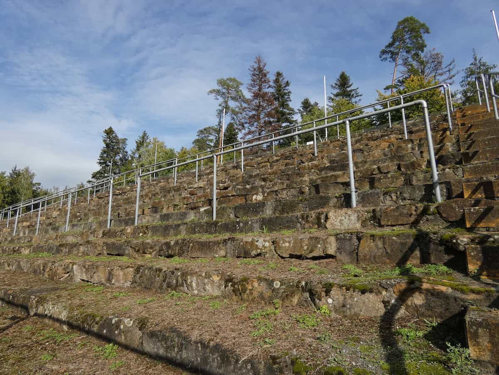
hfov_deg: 81.7
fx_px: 288
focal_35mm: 20
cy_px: 188
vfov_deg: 66.0
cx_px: 250
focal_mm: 3.6
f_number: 2.8
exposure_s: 1/1600
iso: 80
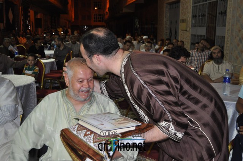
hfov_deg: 49.6
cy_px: 80
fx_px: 263
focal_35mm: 39
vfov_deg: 34.1
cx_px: 122
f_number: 4
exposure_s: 1/60
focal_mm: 26
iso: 800
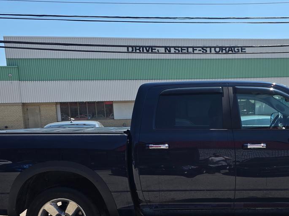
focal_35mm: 43
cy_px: 168
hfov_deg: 42.8
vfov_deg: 32.8
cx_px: 209
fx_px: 359
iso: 80
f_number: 1.7
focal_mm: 6.3
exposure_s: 1/4237
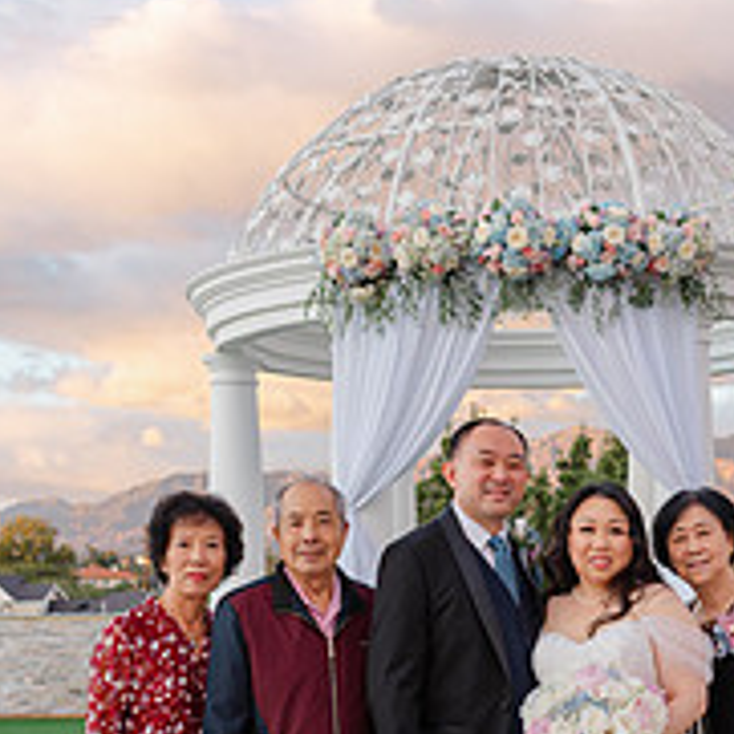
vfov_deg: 22.8
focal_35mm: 74
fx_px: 1775
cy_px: 657
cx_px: 533
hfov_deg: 23.2
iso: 100
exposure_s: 1/125
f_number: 4
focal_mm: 35
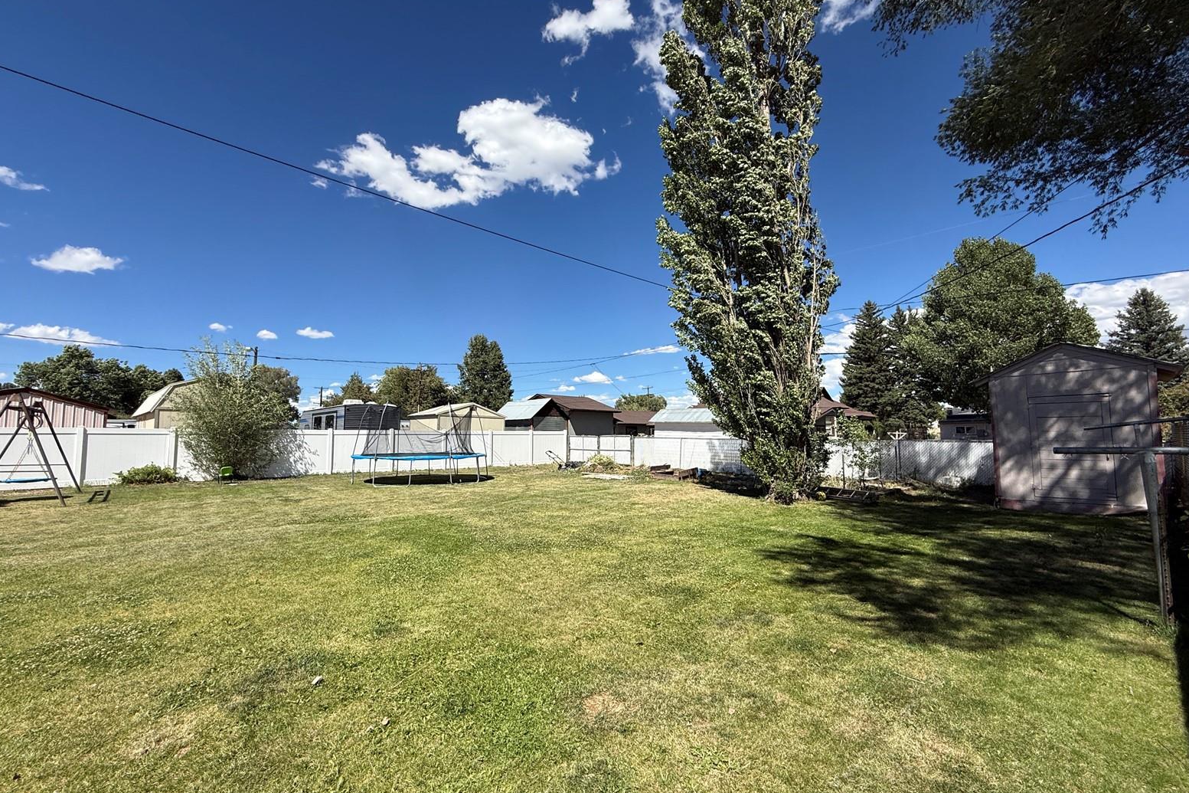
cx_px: 594
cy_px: 405
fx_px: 495
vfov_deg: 77.3
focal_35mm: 15
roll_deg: +0.0
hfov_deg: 100.4
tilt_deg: +4.2
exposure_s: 1/2506
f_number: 2.2
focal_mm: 2.22
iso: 50
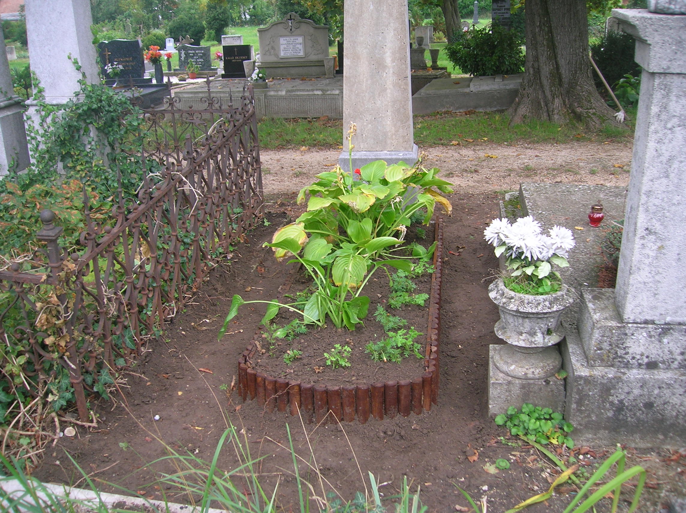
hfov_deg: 54.0
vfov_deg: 41.7
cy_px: 256
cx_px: 343
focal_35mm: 34
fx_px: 673
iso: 50
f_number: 2.9
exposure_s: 1/55.2
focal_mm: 5.7
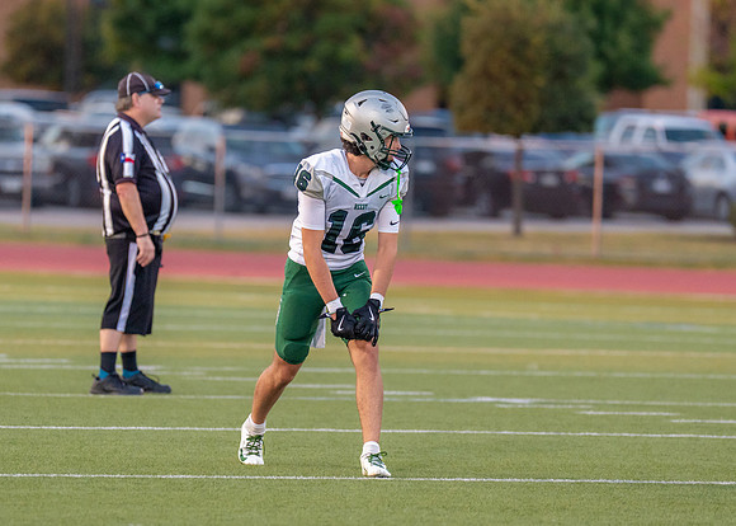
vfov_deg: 3.9
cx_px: 333
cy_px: 284
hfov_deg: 5.5
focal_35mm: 369
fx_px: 7709
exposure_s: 1/1250
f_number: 2.8
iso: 1250
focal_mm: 200
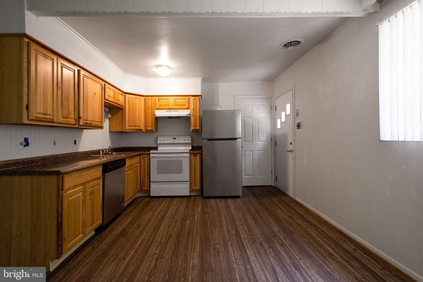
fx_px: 176
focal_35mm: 15
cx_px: 212
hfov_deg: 100.4
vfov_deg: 77.3
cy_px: 141
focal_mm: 10
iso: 800
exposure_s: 1/80
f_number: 4.5
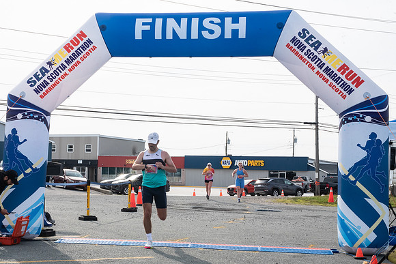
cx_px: 151
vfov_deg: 22.5
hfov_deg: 33.2
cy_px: 154
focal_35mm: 60
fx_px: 662
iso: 800
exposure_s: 1/250
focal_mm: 48
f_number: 20
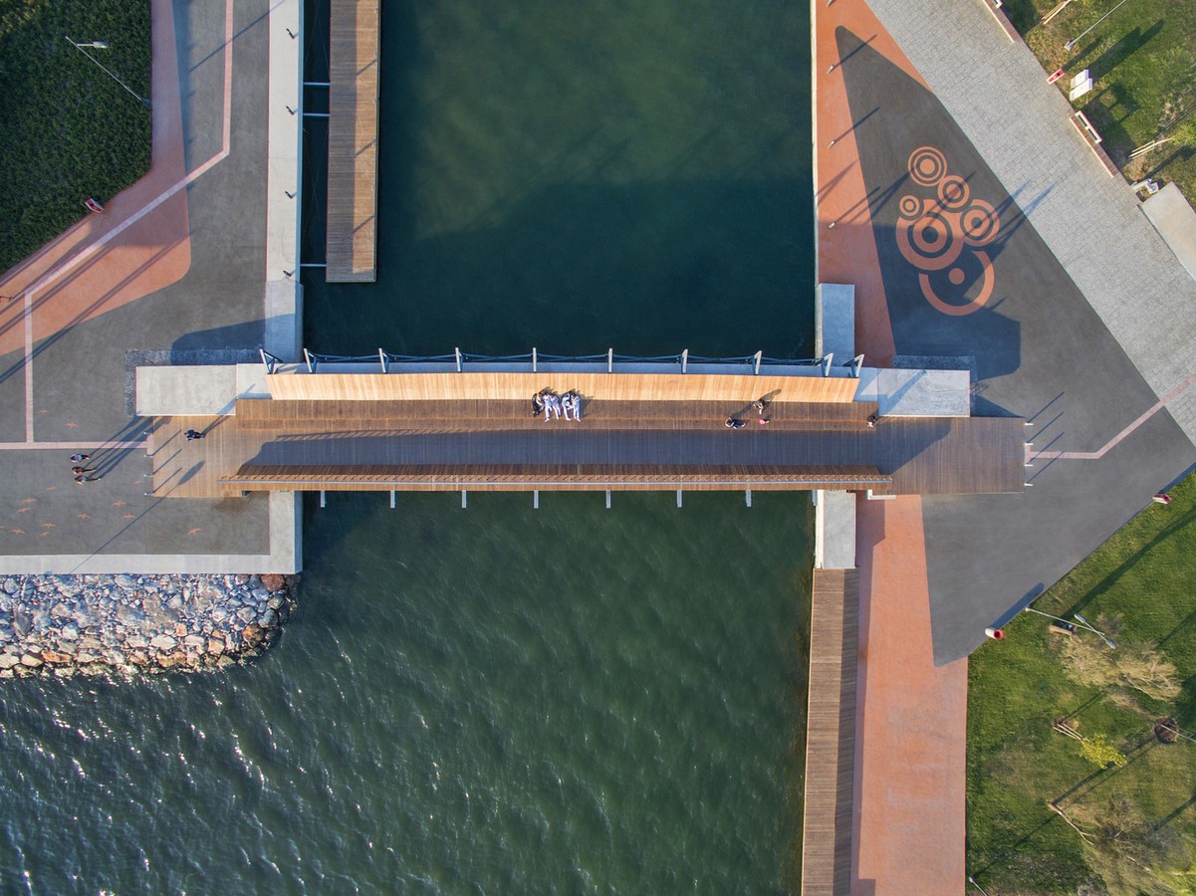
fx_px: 691
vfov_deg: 65.9
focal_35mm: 20
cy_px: 448
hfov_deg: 81.8
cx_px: 598
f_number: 2.8
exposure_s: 1/220
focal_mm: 3.61
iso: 100
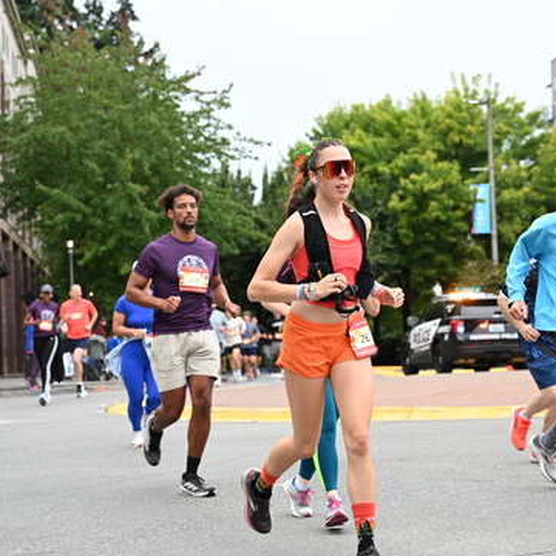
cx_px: 282
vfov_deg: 23.4
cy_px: 300
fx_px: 1345
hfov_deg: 23.4
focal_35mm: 74
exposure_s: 1/800
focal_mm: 57
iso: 1600
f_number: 4
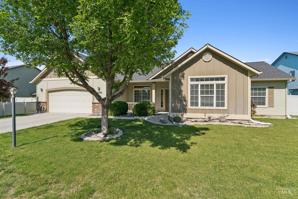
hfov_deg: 92.6
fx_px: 142
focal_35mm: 17
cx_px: 149
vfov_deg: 69.8
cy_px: 100
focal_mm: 17.2
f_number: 13
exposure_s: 1/250
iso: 400
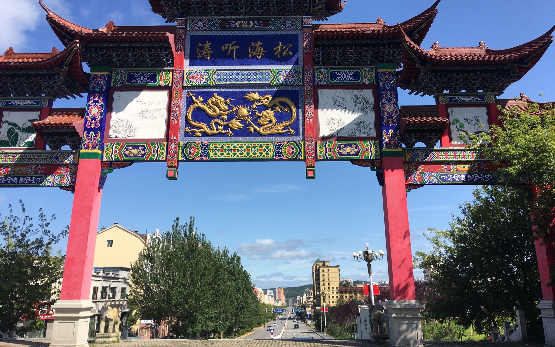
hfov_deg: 61.2
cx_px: 279
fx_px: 469
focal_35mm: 31
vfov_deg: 40.6
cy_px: 155
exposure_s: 1/1479
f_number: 2.2
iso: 25
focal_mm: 4.15
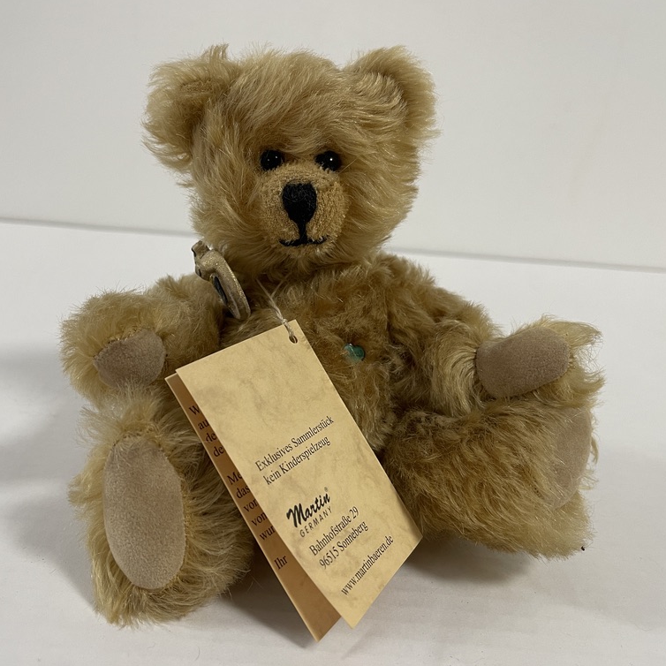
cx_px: 282
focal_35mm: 30
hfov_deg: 53.8
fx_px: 653
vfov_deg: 54.0
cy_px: 329
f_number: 1.6
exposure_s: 1/50
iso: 100
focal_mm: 5.1
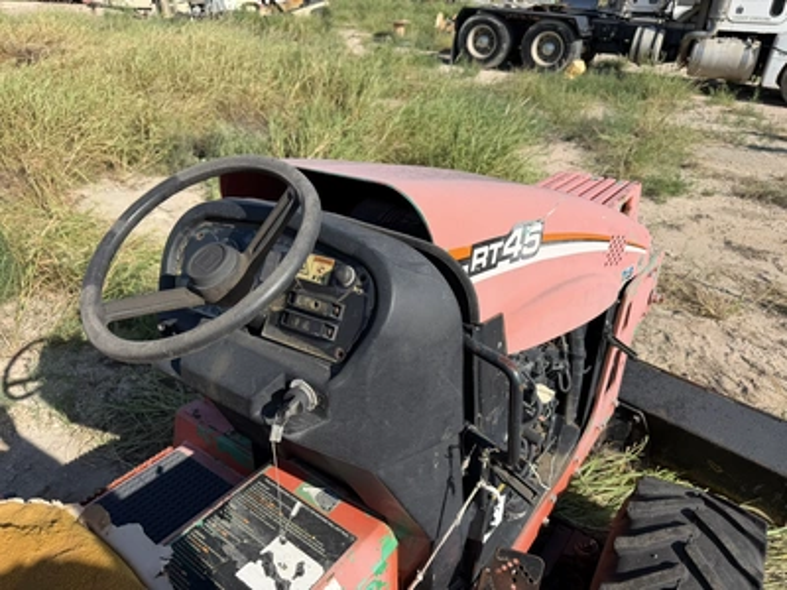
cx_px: 394
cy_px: 295
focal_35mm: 24
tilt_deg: -29.3
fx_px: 546
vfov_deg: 56.8
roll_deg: -1.9
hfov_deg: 71.6
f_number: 1.78
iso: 80
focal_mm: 6.76
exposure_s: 1/4167
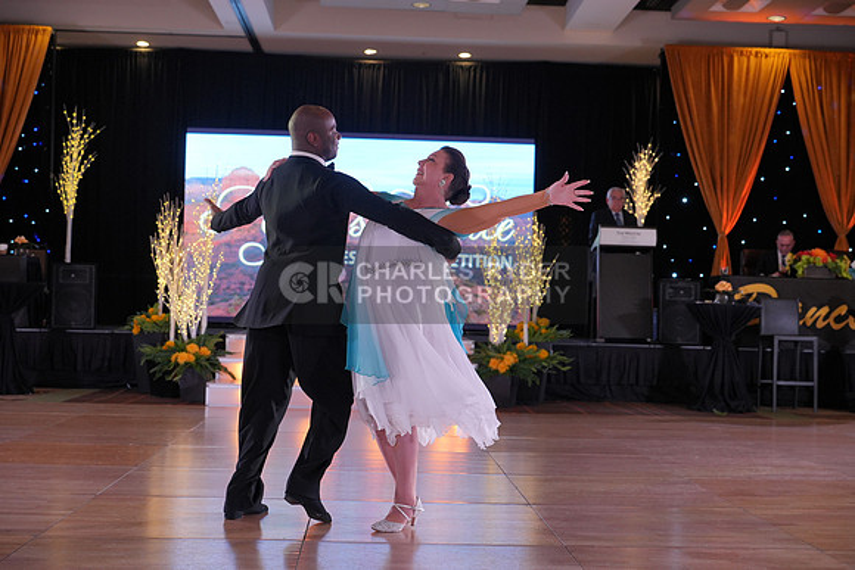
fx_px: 1188
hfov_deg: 39.6
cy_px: 285
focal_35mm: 50
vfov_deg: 27.0
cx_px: 428
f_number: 4
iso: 1250
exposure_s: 1/400
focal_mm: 50
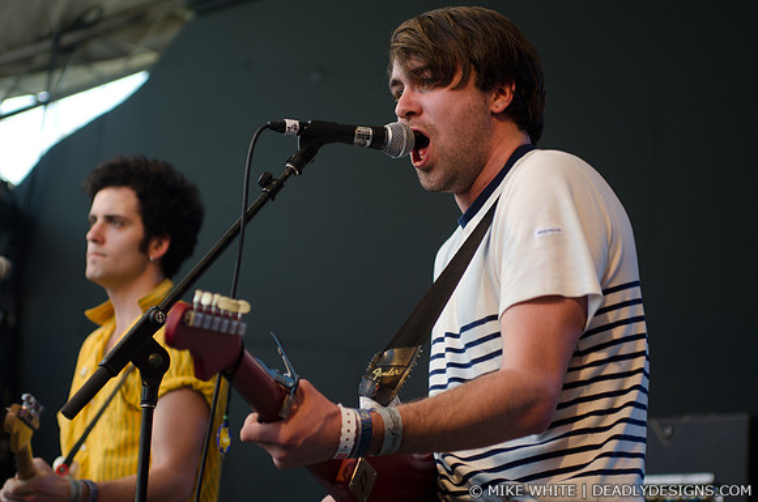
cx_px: 379
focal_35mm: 105
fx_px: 2206
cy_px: 251
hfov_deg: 19.5
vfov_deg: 13.0
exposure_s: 1/160
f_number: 3.2
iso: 125
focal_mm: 70
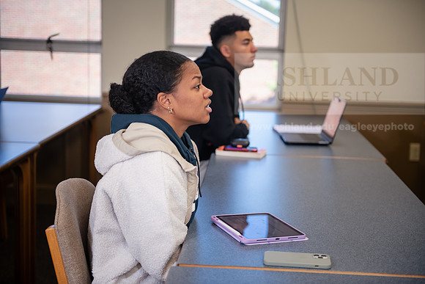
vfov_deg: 21.9
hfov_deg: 32.4
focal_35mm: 62
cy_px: 142
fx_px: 732
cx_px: 212
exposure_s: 1/200
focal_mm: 62
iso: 640
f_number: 2.8
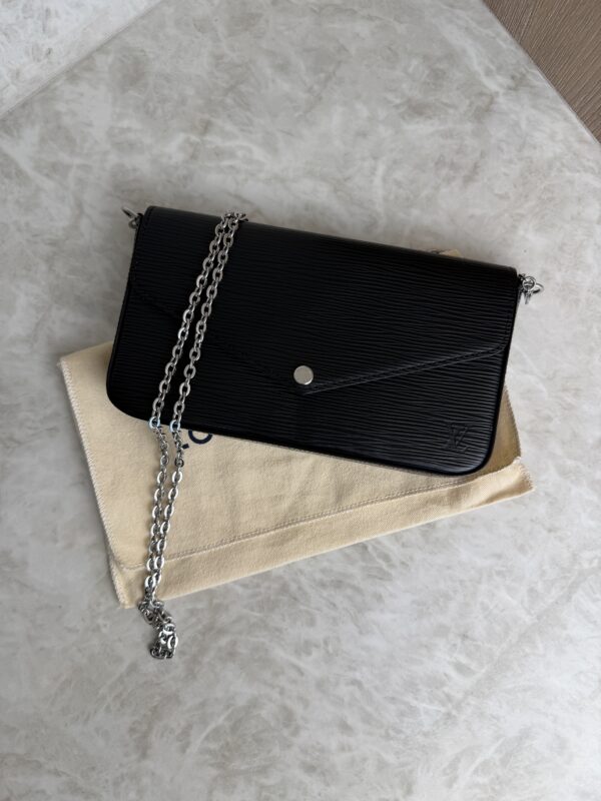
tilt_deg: -85.6
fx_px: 556
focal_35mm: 24
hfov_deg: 56.8
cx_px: 300
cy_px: 400
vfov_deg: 71.6
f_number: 1.78
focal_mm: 6.76
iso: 64
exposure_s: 1/198
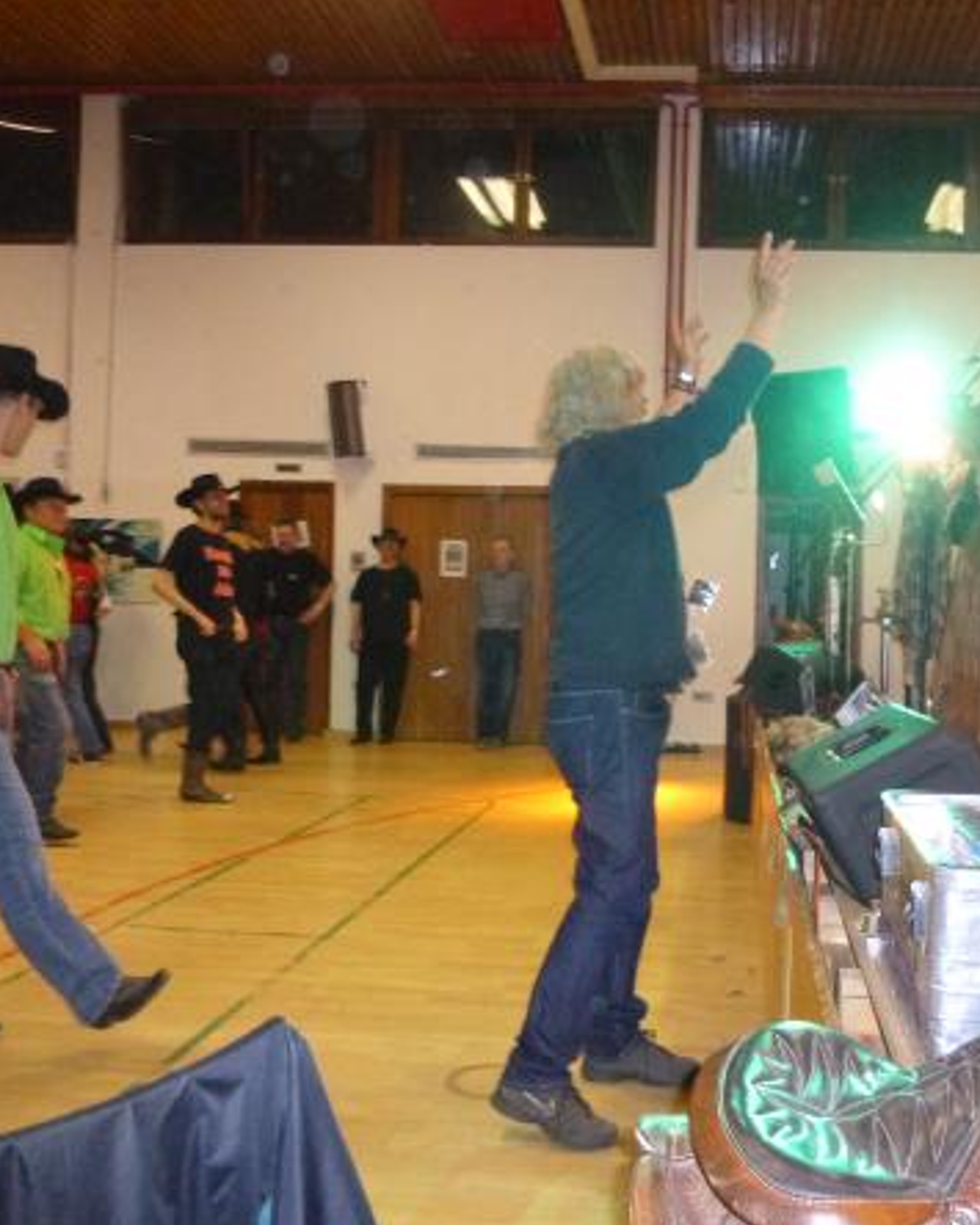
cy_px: 618
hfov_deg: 43.8
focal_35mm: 33
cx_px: 671
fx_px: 1197
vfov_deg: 54.2
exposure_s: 1/60
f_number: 3.1
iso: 640
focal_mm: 4.5
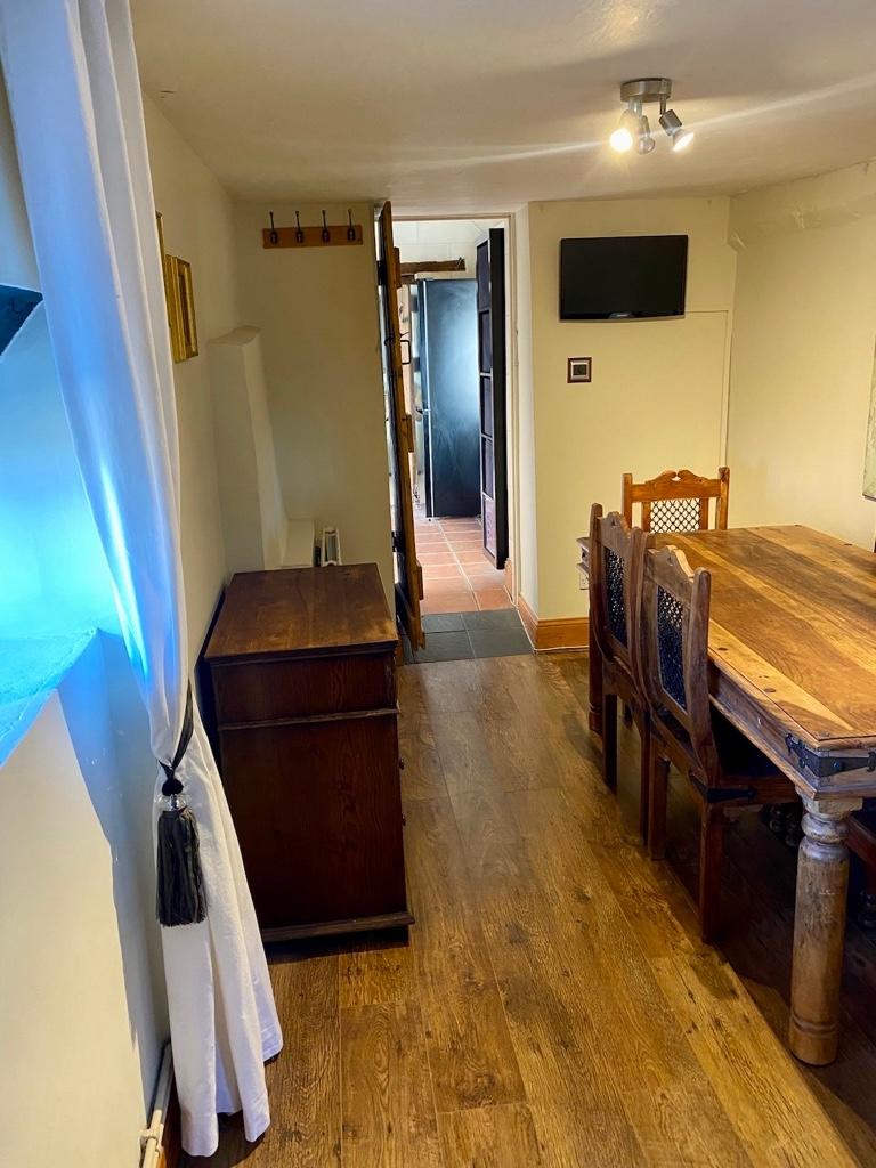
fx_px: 877
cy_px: 584
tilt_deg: -13.8
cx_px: 438
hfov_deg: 53.1
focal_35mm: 26
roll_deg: +1.7
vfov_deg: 67.3
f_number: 1.8
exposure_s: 1/60
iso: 250
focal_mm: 4.25
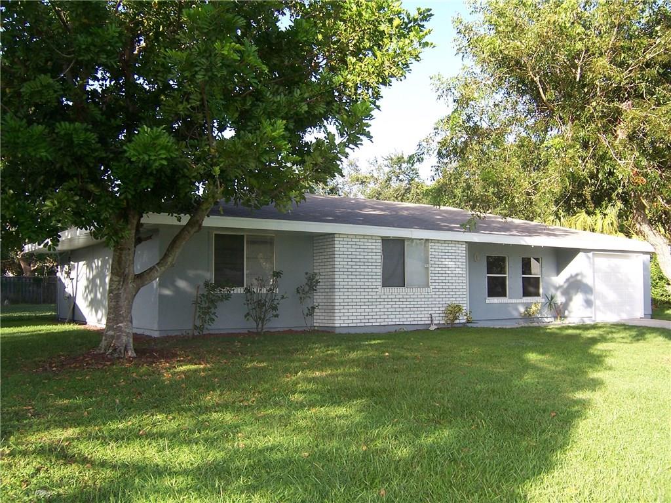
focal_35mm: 33
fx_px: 640
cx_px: 336
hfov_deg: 55.4
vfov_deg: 42.9
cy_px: 252
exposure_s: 1/180
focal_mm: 5.5
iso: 80
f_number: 3.4
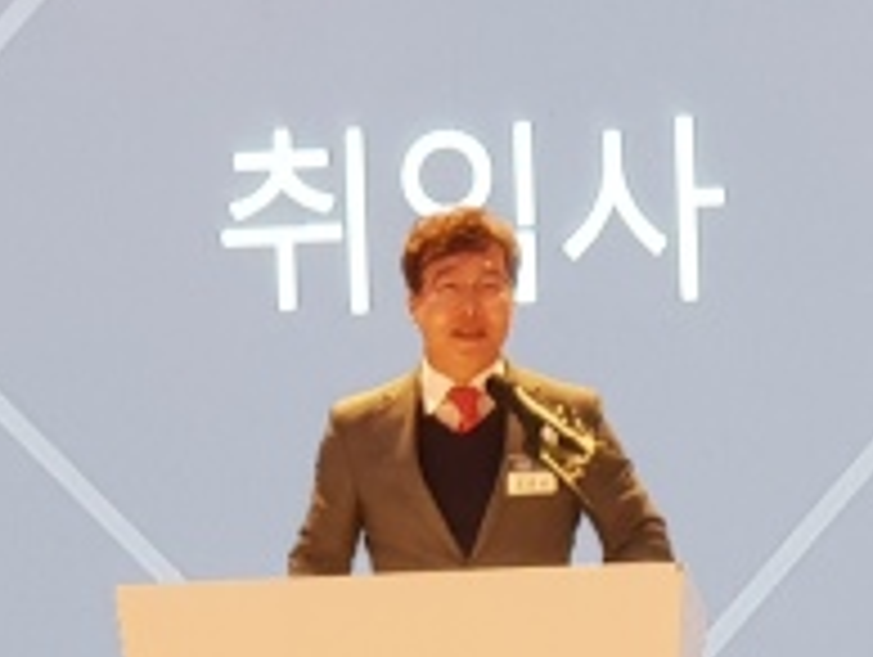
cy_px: 817
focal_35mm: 174
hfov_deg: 11.3
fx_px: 4394
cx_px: 644
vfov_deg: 8.4
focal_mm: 6
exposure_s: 1/30
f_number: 2.4
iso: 80
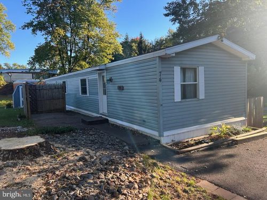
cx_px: 134
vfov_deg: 53.1
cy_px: 100
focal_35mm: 26
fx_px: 201
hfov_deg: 67.3
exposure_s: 1/674
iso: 50
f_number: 1.5
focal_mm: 5.7
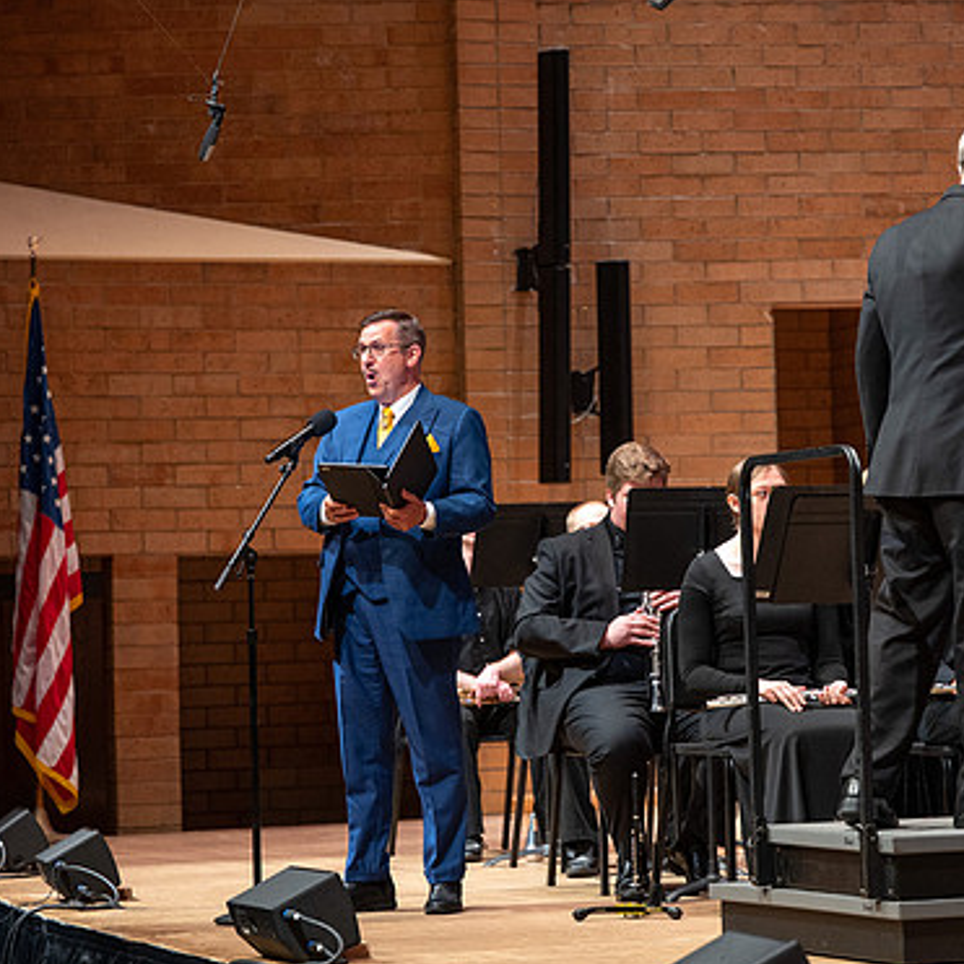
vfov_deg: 13.5
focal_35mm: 129
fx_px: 4064
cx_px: 540
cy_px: 433
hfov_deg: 13.5
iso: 2000
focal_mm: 86
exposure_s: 1/250
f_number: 3.2
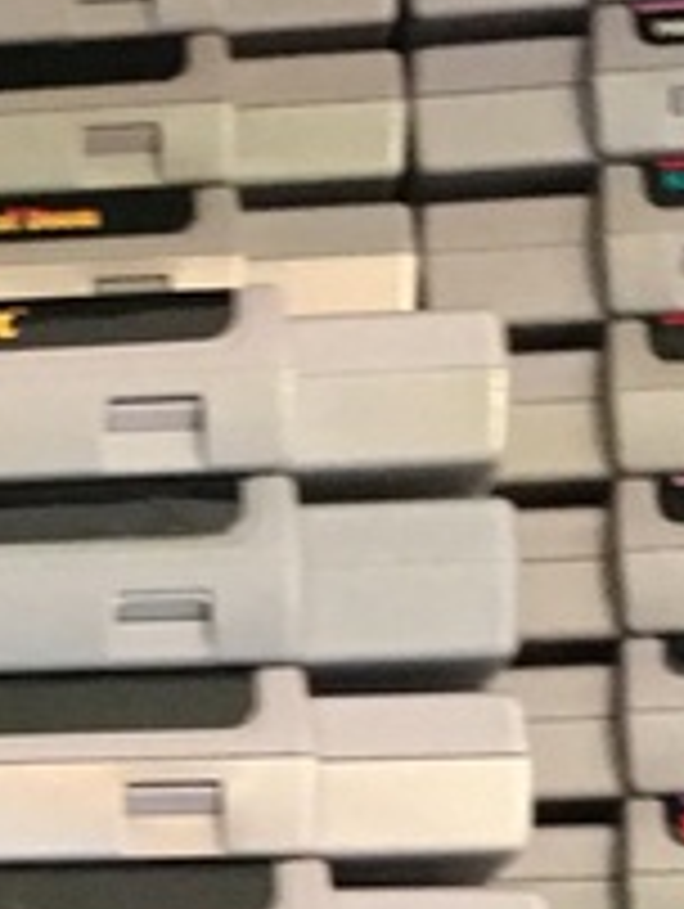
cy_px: 882
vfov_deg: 14.7
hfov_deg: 10.3
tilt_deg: +9.0
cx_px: -698
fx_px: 3470
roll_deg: -0.5
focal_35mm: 132
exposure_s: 1/4
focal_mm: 4.15
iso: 125
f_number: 2.2
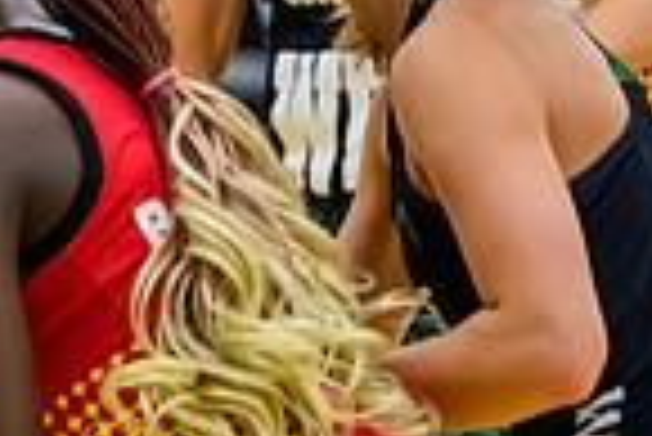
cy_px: 224
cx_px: -931
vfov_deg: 2.5
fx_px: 10188
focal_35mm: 562
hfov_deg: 3.6
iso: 4000
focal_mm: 115
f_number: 2.8
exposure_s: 1/1000
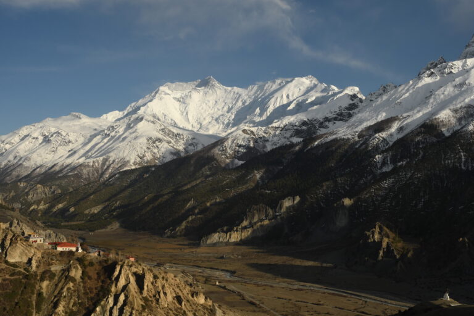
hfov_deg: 53.1
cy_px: 158
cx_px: 237
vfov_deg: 36.9
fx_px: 474
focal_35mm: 36
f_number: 7.1
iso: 400
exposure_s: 1/2000
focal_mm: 24
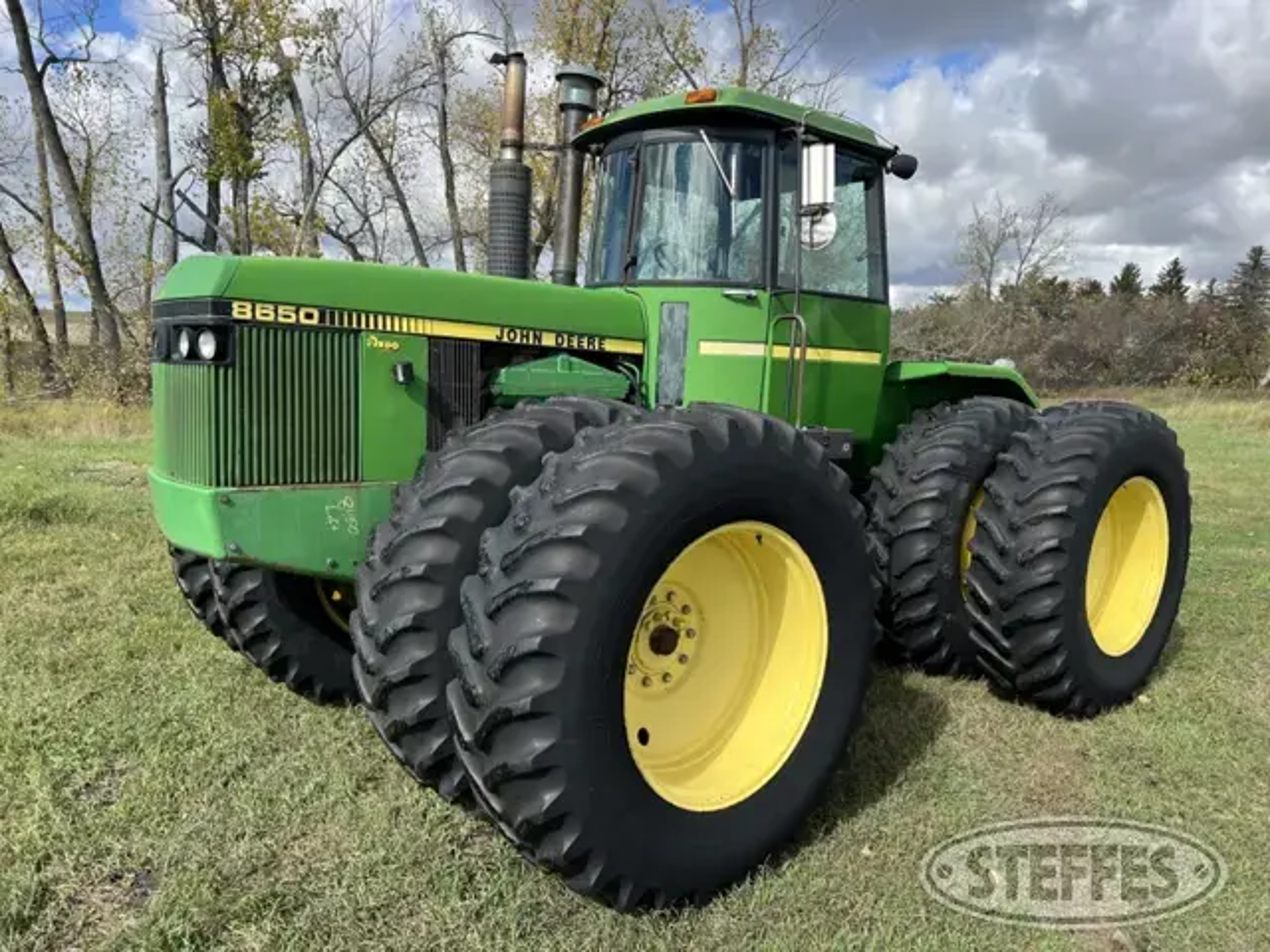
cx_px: 635
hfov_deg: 67.3
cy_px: 476
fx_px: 954
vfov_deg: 53.1
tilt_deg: -8.8
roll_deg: -3.2
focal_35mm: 26
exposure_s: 1/2208
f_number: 1.5
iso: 50
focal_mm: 5.7
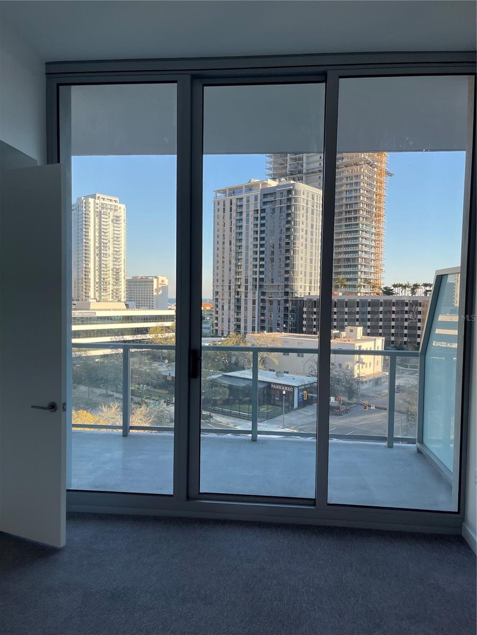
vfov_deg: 69.4
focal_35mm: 25
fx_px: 459
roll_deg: -1.0
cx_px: 238
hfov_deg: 54.9
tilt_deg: -2.0
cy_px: 318
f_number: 1.6
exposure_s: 1/553
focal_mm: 5.1
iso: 32
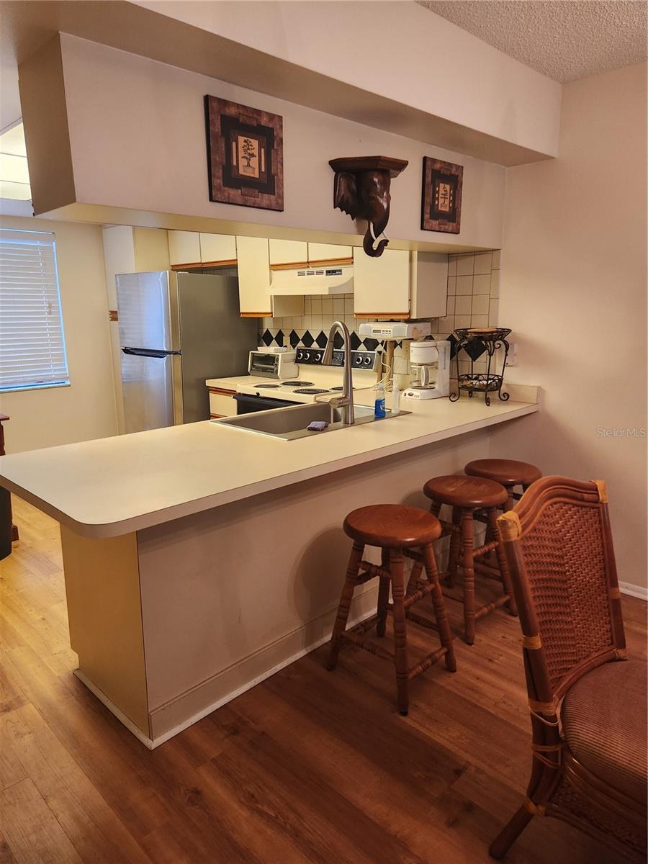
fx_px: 574
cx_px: 324
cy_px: 432
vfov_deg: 73.9
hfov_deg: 58.9
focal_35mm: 23
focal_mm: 5.4
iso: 400
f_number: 1.8
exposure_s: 1/120
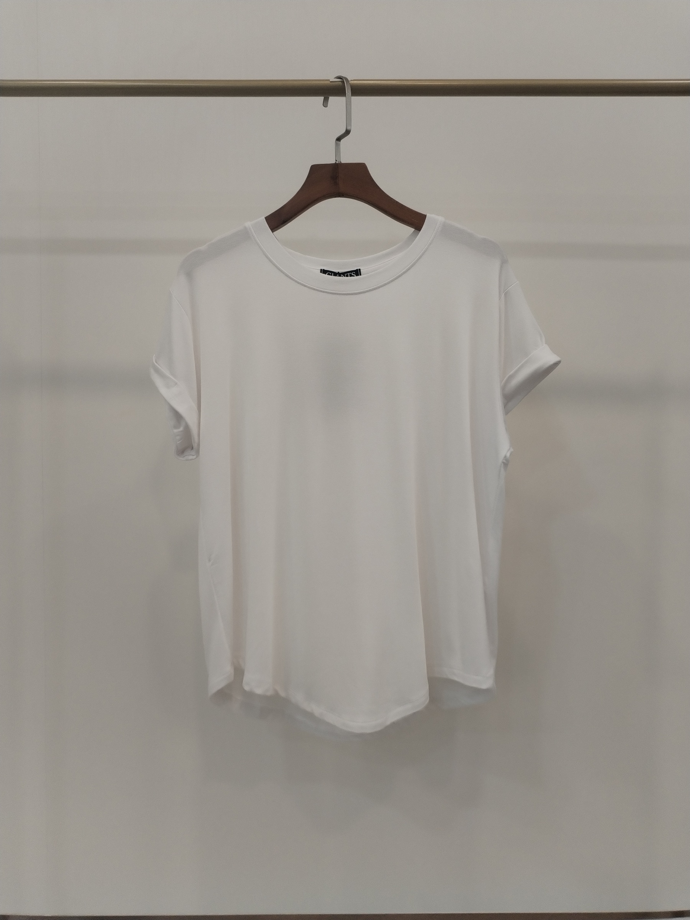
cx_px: 345
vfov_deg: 61.7
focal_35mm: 29
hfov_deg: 48.2
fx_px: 771
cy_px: 460
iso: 272
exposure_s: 1/120
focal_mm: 4.75
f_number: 1.8
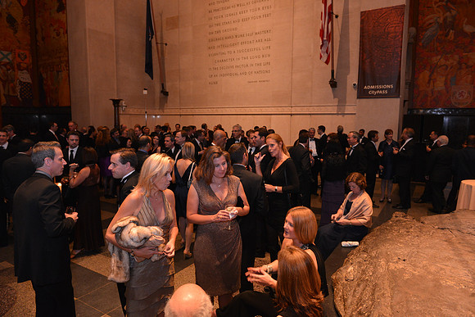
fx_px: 317
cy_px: 158
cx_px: 238
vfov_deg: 53.2
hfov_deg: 73.7
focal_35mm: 24
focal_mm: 24
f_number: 3.5
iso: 2000
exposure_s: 1/60
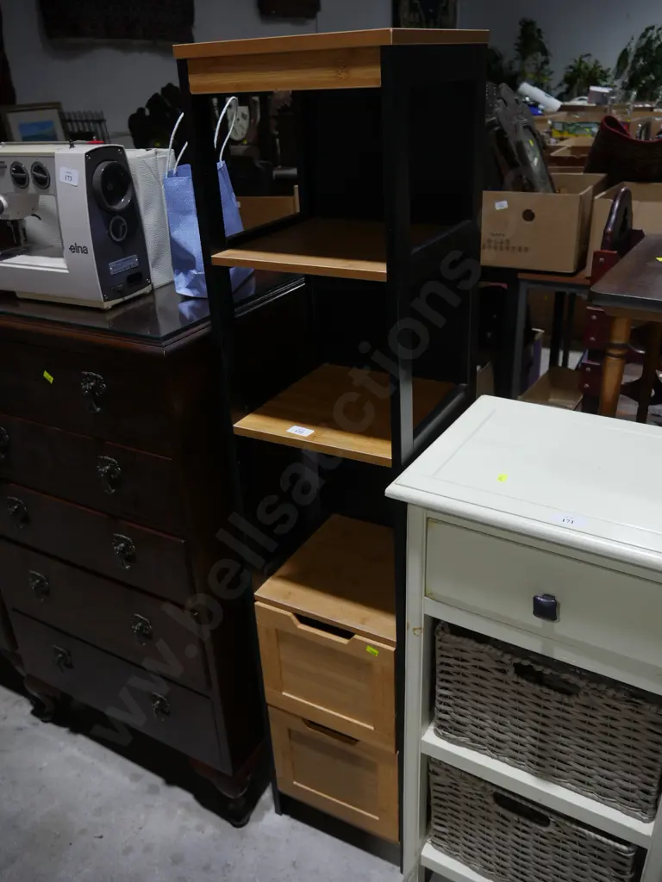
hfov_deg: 49.7
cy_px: 441
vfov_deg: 63.4
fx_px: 714
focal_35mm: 28
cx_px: 331
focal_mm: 14
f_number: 3.5
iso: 200
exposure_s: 1/100
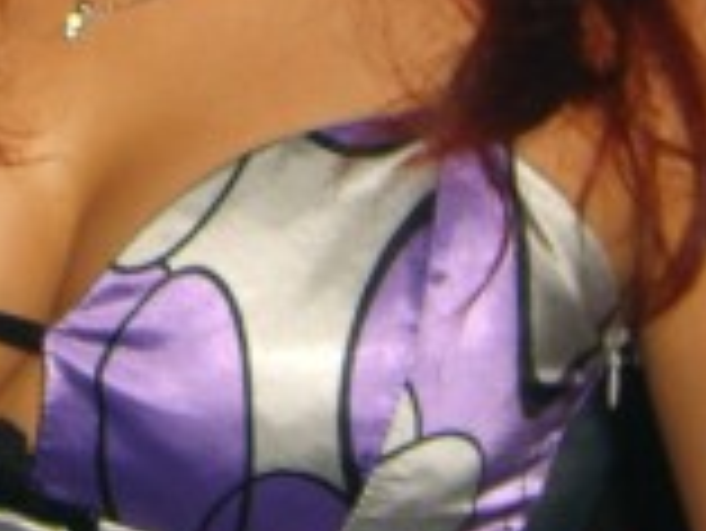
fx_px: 2960
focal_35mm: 145
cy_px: -261
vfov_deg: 9.9
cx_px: -27
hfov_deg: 13.4
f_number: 2.8
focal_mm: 7.9
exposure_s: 1/60
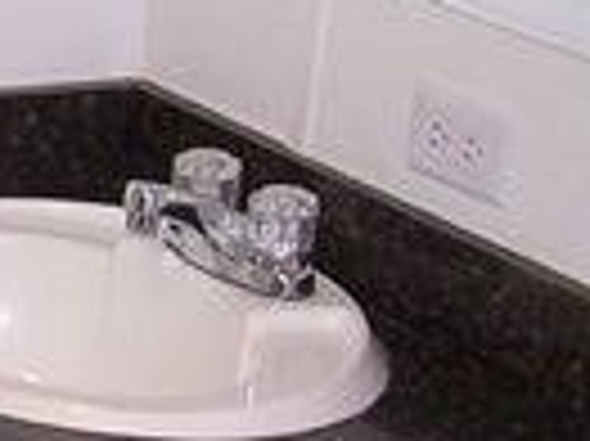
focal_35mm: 186
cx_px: -486
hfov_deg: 10.0
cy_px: 63
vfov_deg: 8.0
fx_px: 3167
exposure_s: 1/60
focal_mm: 6.3
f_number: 2.8
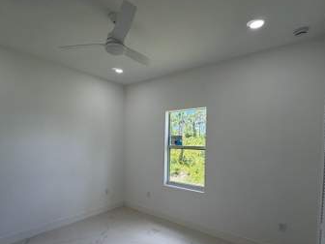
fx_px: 188
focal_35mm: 20
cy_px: 149
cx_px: 154
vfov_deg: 65.2
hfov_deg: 81.7
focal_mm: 2.22
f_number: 2.2
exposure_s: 1/124
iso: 50
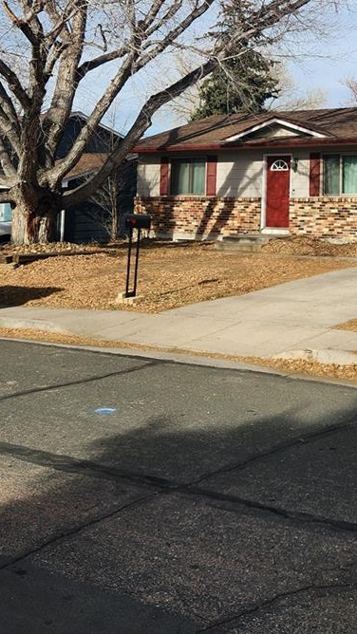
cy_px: 143
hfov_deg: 25.0
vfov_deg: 43.7
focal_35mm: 45
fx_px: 757
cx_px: 377
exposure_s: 1/1293
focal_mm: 5.4
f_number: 1.8
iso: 20
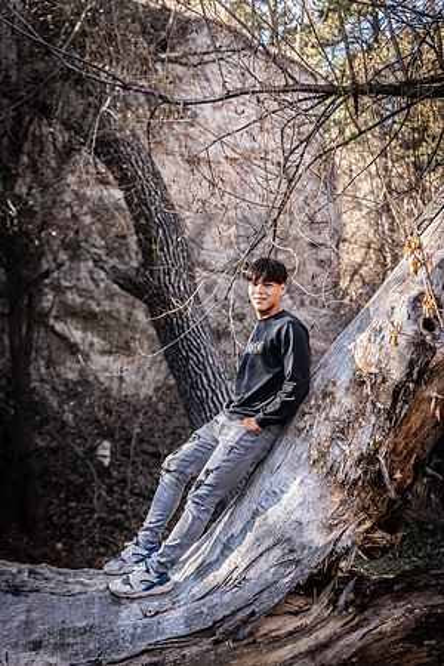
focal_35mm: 70
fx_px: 1295
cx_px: 222
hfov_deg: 19.5
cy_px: 333
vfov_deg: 28.8
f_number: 3.2
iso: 125
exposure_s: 1/125
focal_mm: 70
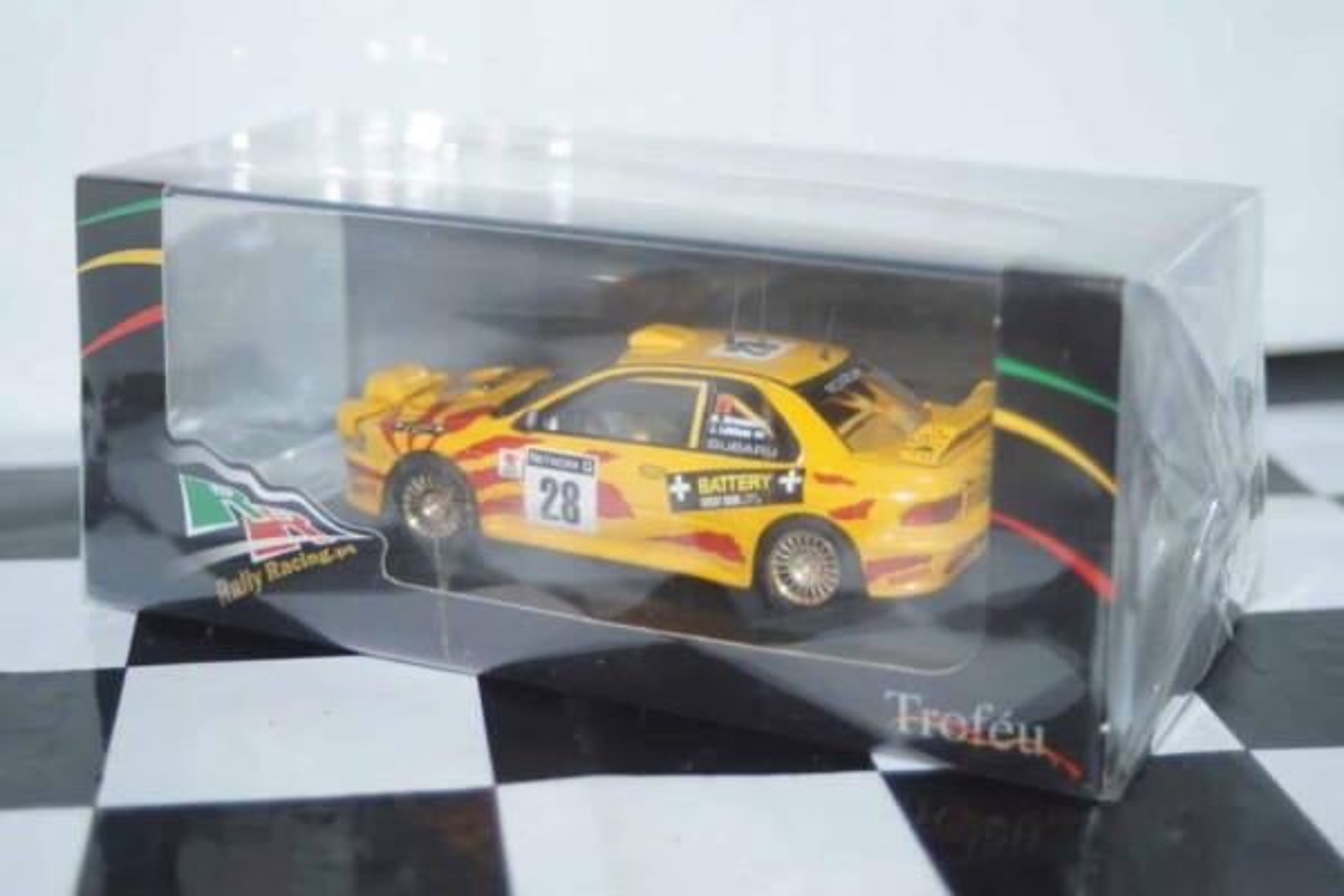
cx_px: 672
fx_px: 2520
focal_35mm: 68
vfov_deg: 20.2
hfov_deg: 29.9
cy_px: 448
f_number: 4.5
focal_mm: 45
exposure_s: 1/125
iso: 250
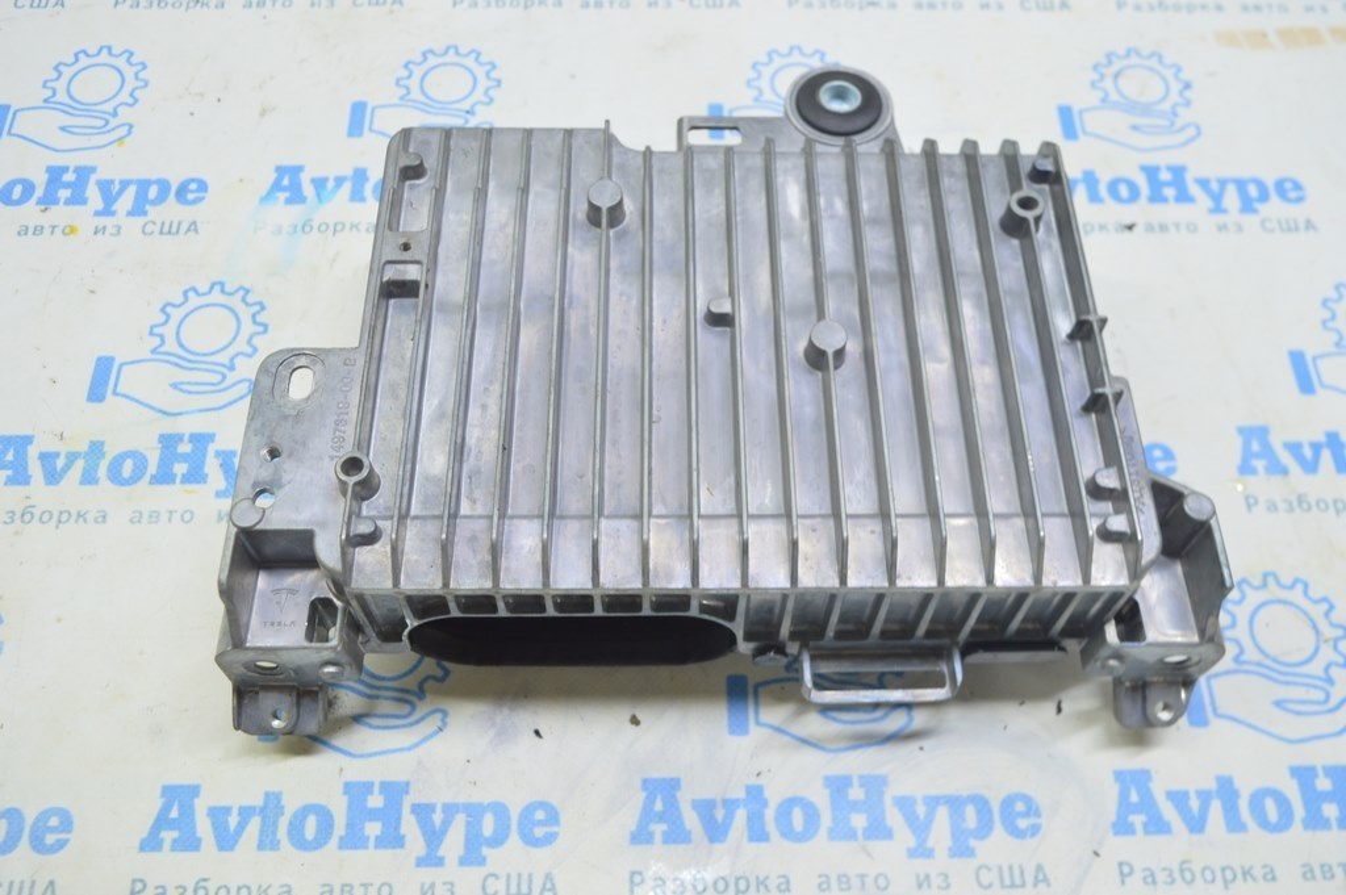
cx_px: 673
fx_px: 1233
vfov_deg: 39.9
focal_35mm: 33
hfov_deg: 57.3
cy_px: 448
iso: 400
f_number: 5.6
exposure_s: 1/15
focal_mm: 22
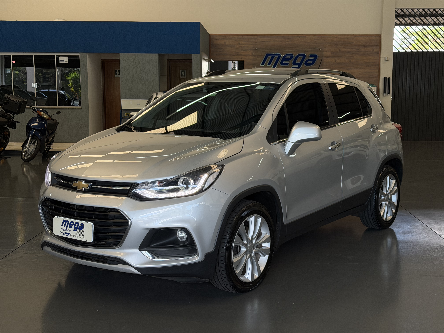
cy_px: 166
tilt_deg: -7.3
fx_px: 616
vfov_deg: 30.3
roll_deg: -0.3
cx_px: 222
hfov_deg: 39.7
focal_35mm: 48
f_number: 1.78
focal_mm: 6.76
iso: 64
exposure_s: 1/306
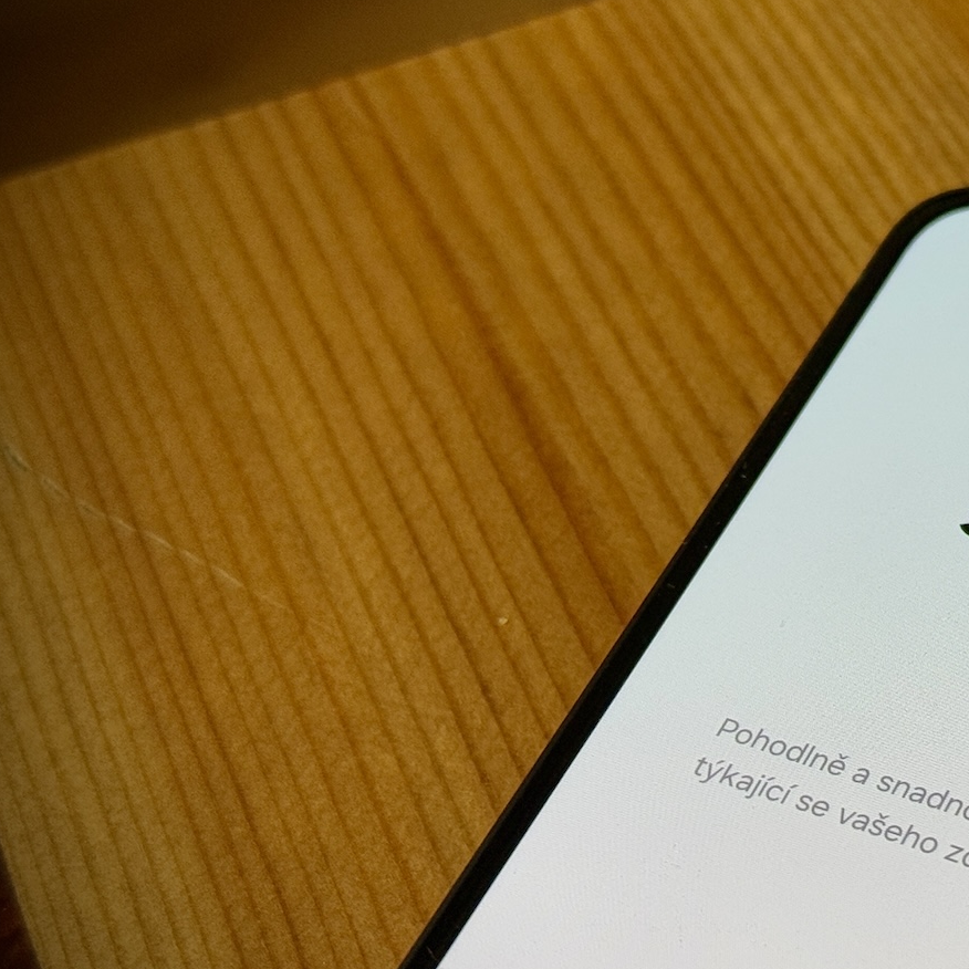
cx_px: 1010
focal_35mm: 92
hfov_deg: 18.3
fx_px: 2914
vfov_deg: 18.9
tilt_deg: -48.0
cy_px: 482
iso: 200
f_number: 1.78
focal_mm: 6.76
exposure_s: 1/60
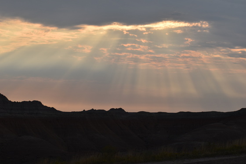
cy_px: 82
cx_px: 123
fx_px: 717
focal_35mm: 105
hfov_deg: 19.5
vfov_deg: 13.0
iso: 200
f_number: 8
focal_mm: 70
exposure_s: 1/500
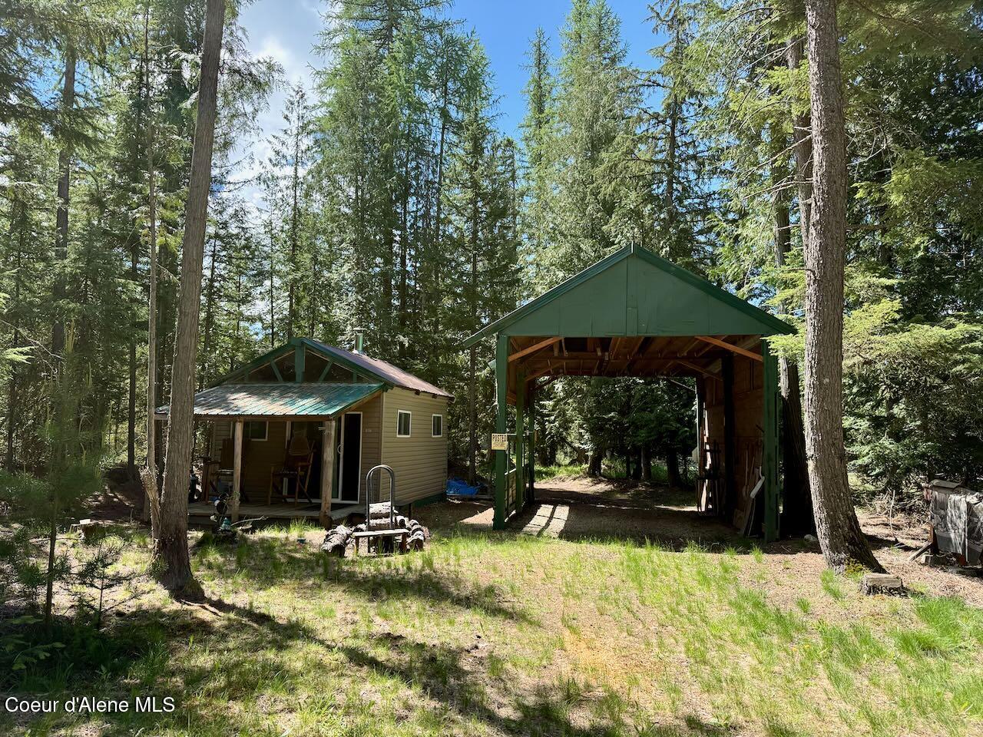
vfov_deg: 56.8
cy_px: 368
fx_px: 682
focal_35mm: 24
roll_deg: -1.3
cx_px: 492
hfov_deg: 71.6
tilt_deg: +6.1
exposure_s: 1/1618
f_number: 1.78
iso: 100
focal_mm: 6.76
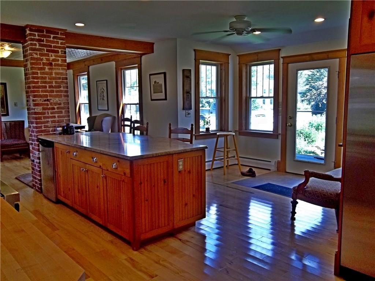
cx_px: 188
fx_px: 303
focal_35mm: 28
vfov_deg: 49.7
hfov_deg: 63.4
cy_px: 140
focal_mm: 5.05
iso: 75
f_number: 3.5
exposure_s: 1/30
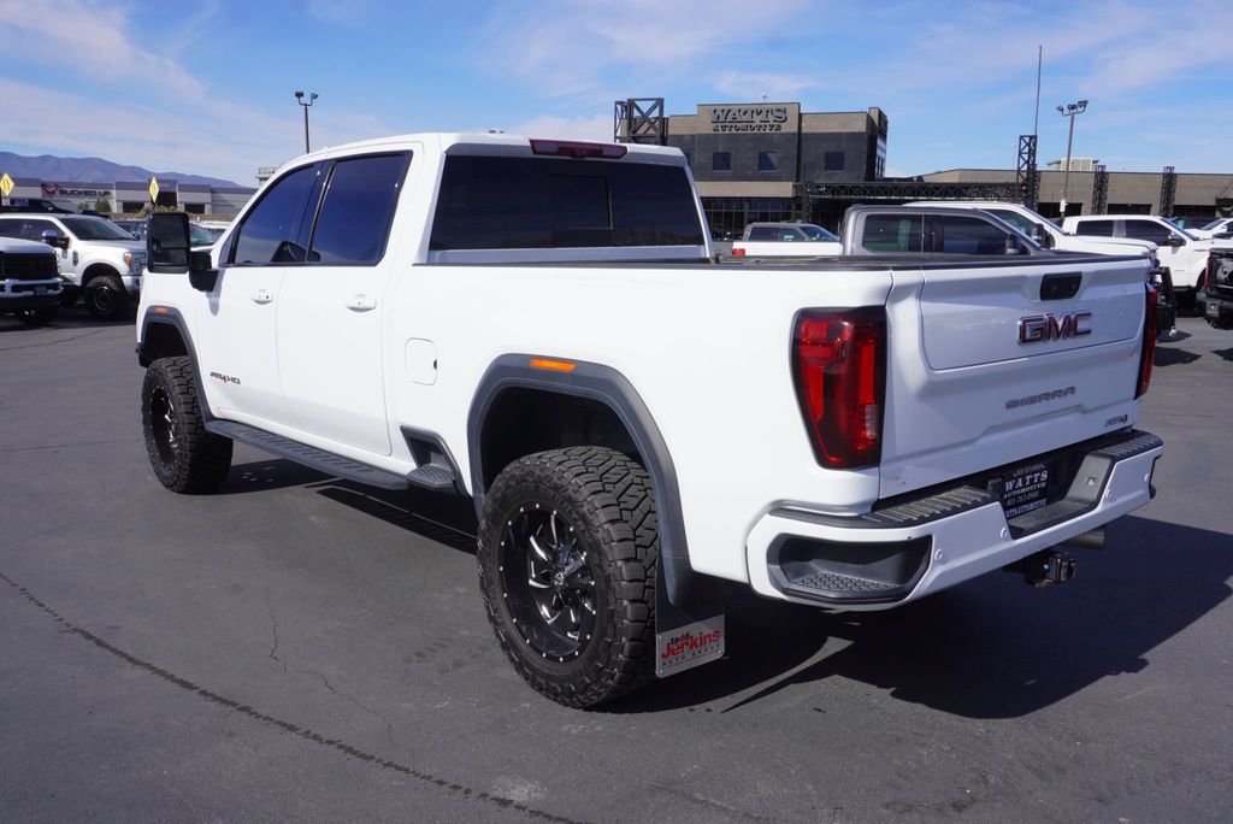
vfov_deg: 43.7
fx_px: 1028
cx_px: 616
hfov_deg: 61.9
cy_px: 412
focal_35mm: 30
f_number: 10
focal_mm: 20
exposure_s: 1/250
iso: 100
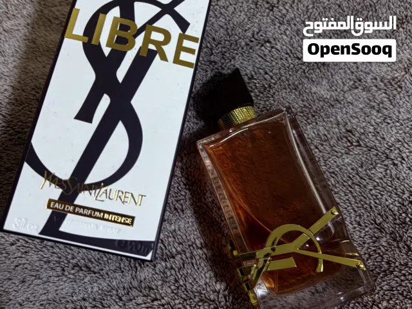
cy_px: 154
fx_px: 309
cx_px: 206
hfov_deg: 67.3
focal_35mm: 26
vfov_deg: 53.1
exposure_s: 1/50
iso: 100
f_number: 1.6
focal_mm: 5.96
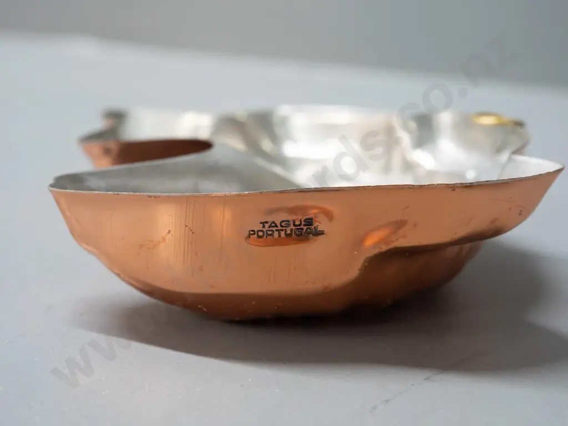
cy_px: 213
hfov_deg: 34.3
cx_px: 284
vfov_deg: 26.1
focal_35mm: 56
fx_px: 919
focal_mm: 28
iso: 2500
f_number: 5
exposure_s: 1/60
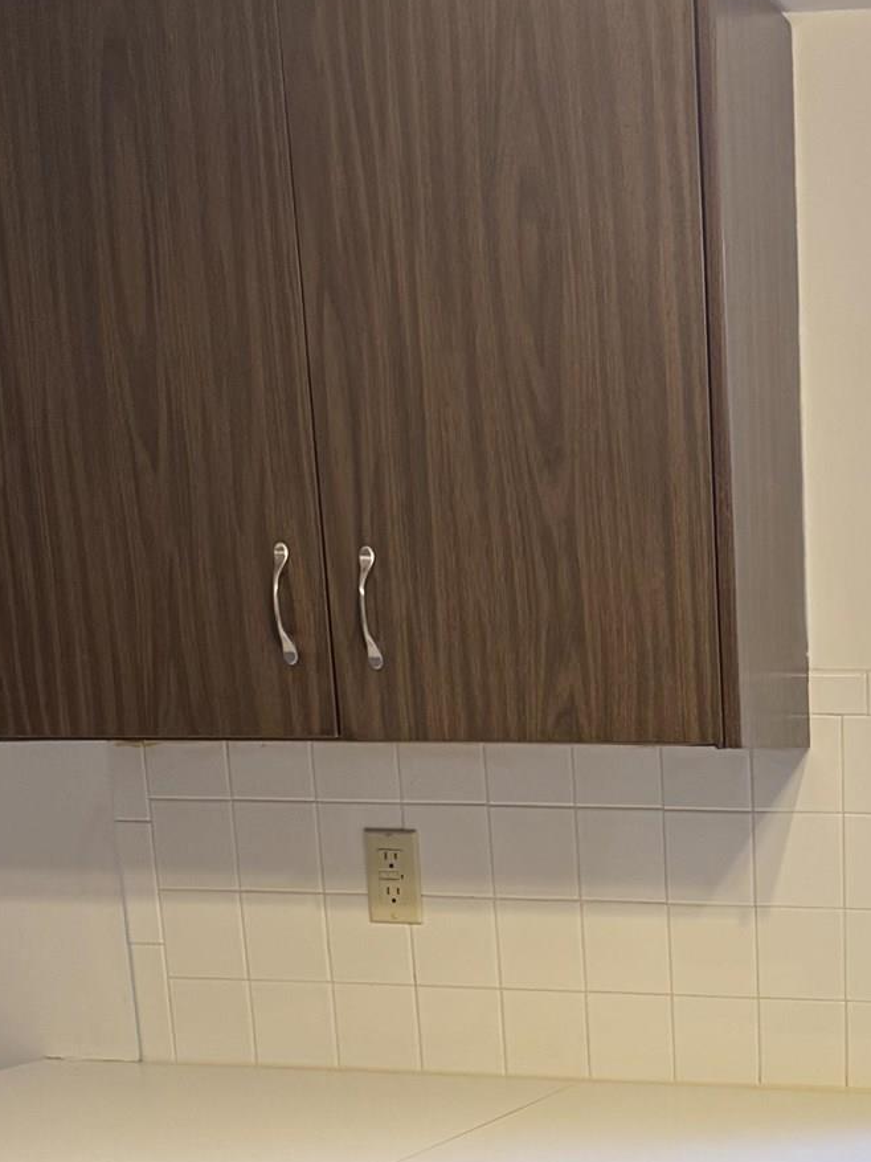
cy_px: 1362
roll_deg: -0.5
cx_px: 1025
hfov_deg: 21.7
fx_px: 2115
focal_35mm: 63
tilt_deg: -15.8
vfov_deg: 27.4
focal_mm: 6.76
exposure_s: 1/60
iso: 200
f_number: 1.78
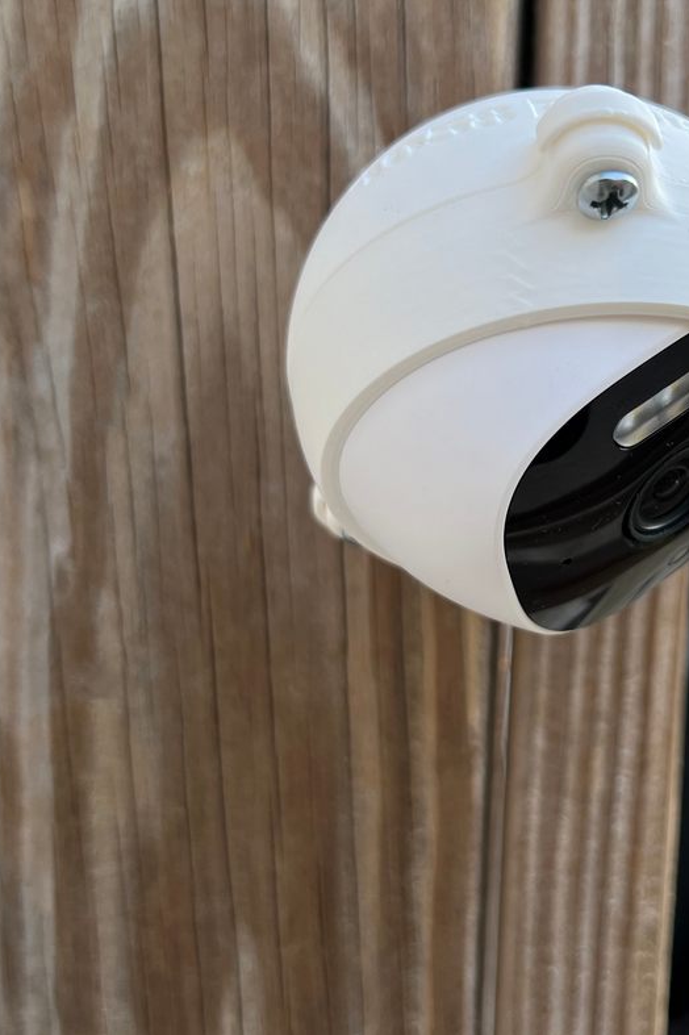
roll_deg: +2.6
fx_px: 1264
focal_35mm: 44
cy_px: 504
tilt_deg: -6.8
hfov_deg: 29.6
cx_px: 580
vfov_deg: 44.5
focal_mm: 5.7
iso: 32
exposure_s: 1/150
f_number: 1.5
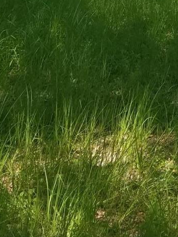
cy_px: -148
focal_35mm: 111
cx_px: 253
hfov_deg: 12.8
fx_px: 761
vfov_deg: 15.8
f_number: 1.7
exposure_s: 1/698
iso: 50
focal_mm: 4.2
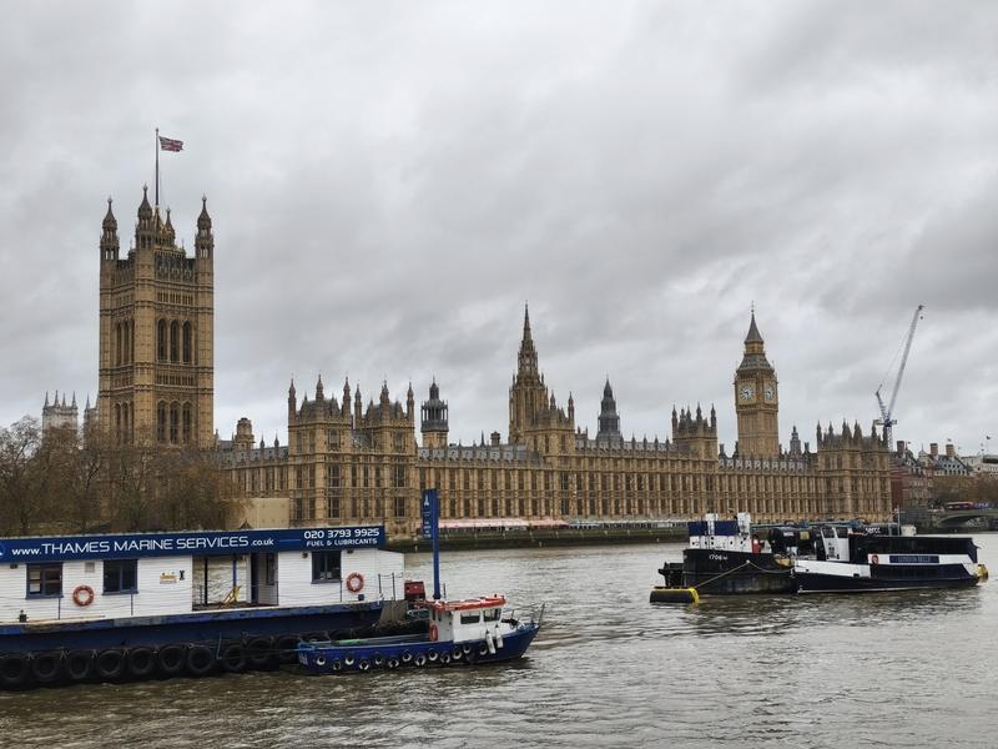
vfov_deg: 31.5
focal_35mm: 46
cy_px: 374
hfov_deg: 41.2
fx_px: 1326
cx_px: 499
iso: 50
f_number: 1.65
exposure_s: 1/100
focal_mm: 6.14
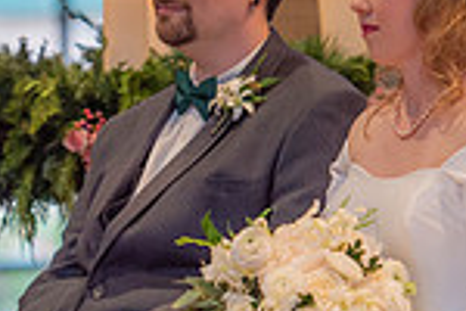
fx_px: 7028
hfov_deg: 3.8
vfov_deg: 2.5
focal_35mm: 543
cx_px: 298
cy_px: 361
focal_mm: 140
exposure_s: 1/200
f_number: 2.8
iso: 1250
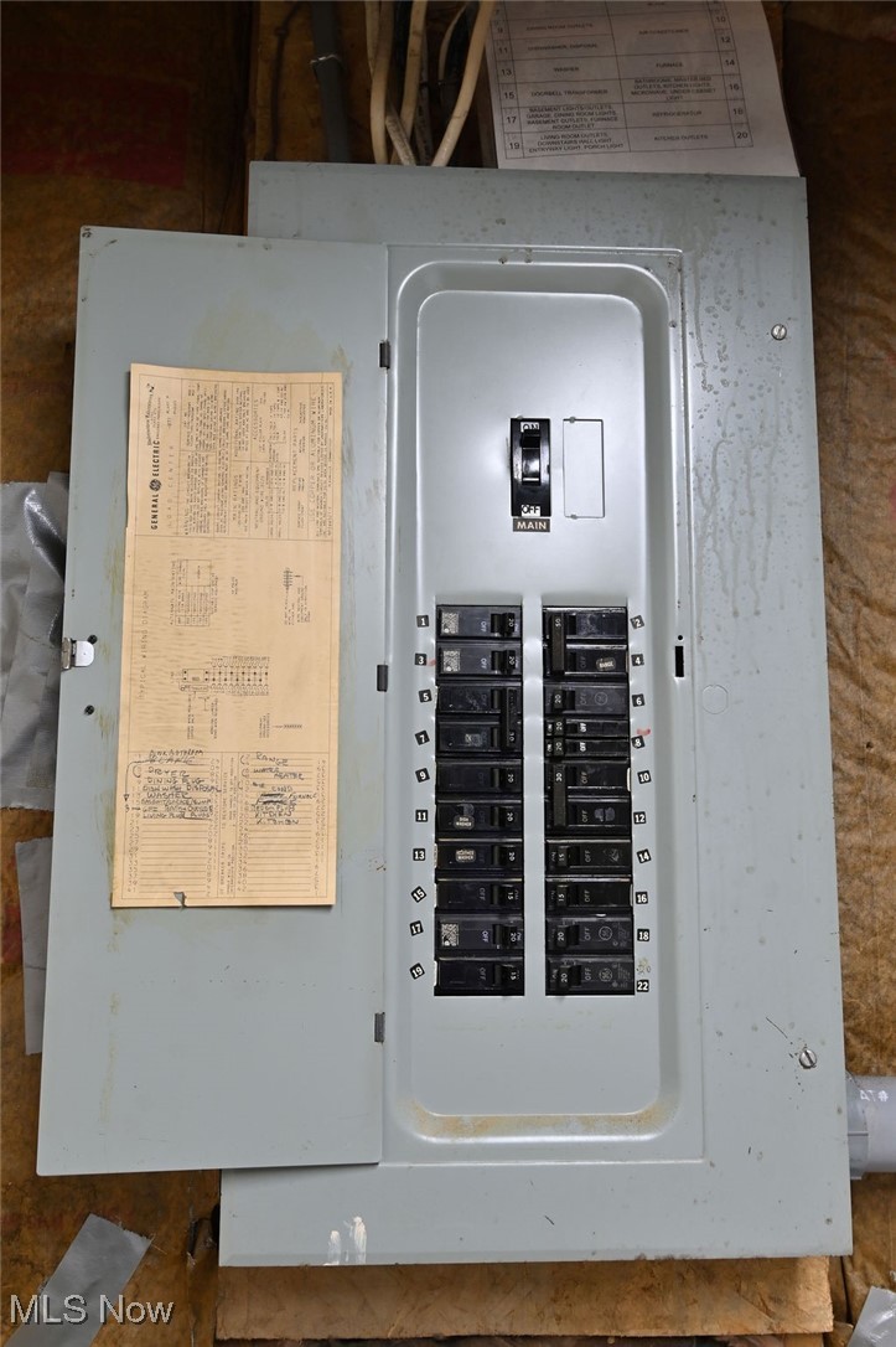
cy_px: 674
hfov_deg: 43.6
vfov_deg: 62.0
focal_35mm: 30
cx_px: 448
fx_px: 1121
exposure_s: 1/6
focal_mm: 20
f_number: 10
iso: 160
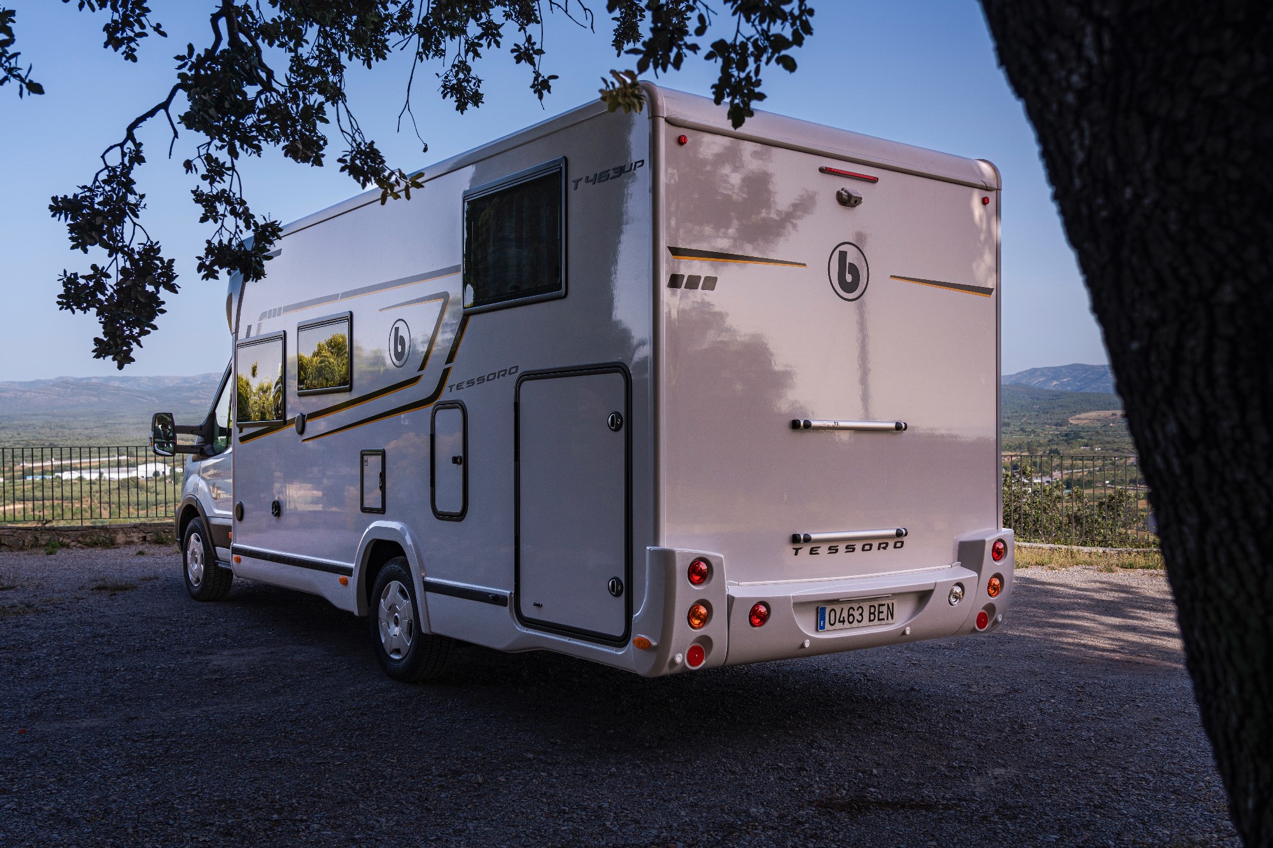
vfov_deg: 41.1
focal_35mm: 32
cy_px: 424
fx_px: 1131
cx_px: 636
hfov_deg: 58.7
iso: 125
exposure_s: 1/250
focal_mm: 32
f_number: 5.6
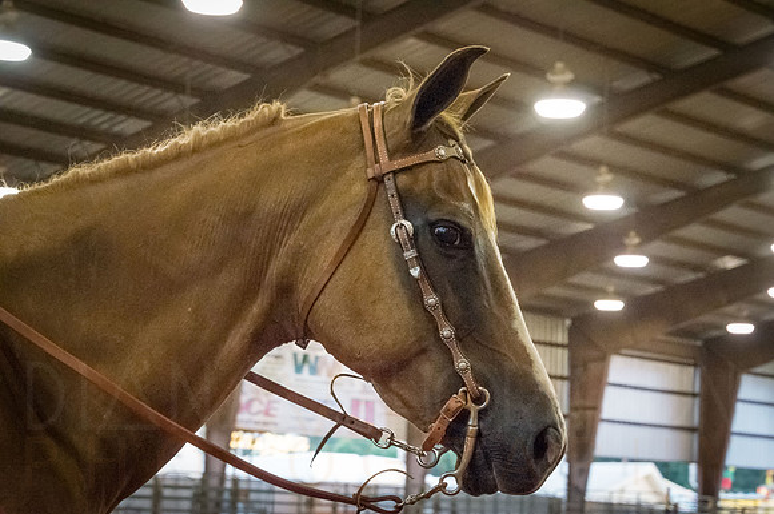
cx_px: 387
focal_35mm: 82
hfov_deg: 24.6
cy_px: 257
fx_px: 1771
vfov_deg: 16.5
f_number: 6.3
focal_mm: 55
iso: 6400
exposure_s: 1/160
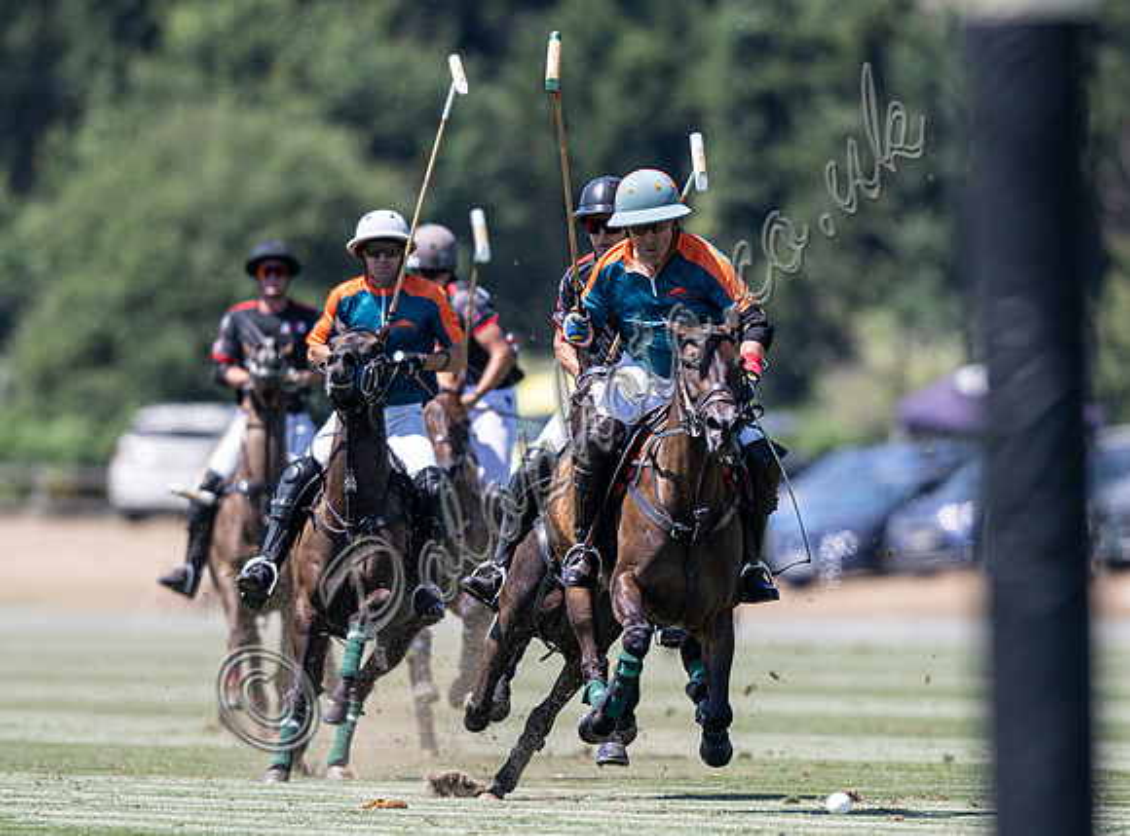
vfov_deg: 2.1
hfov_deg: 2.8
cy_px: 523
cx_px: 612
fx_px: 23341
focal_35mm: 719
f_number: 2.8
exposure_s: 1/1250
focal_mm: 400
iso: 100
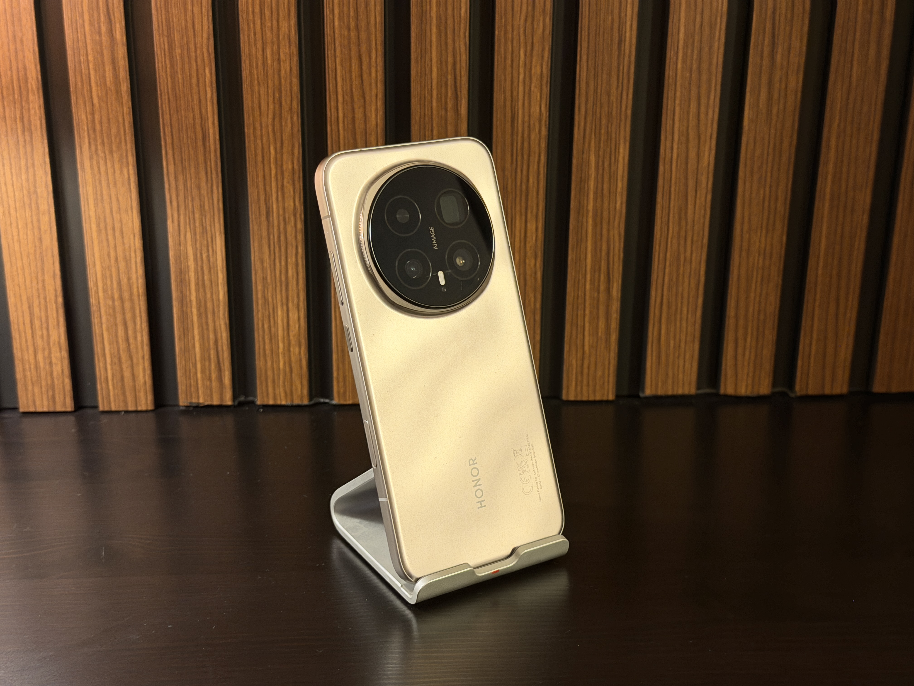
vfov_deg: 30.3
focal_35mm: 48
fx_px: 1267
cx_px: 457
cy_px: 343
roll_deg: +0.3
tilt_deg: -19.0
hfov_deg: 39.7
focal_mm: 6.76
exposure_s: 1/33
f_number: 1.78
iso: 500
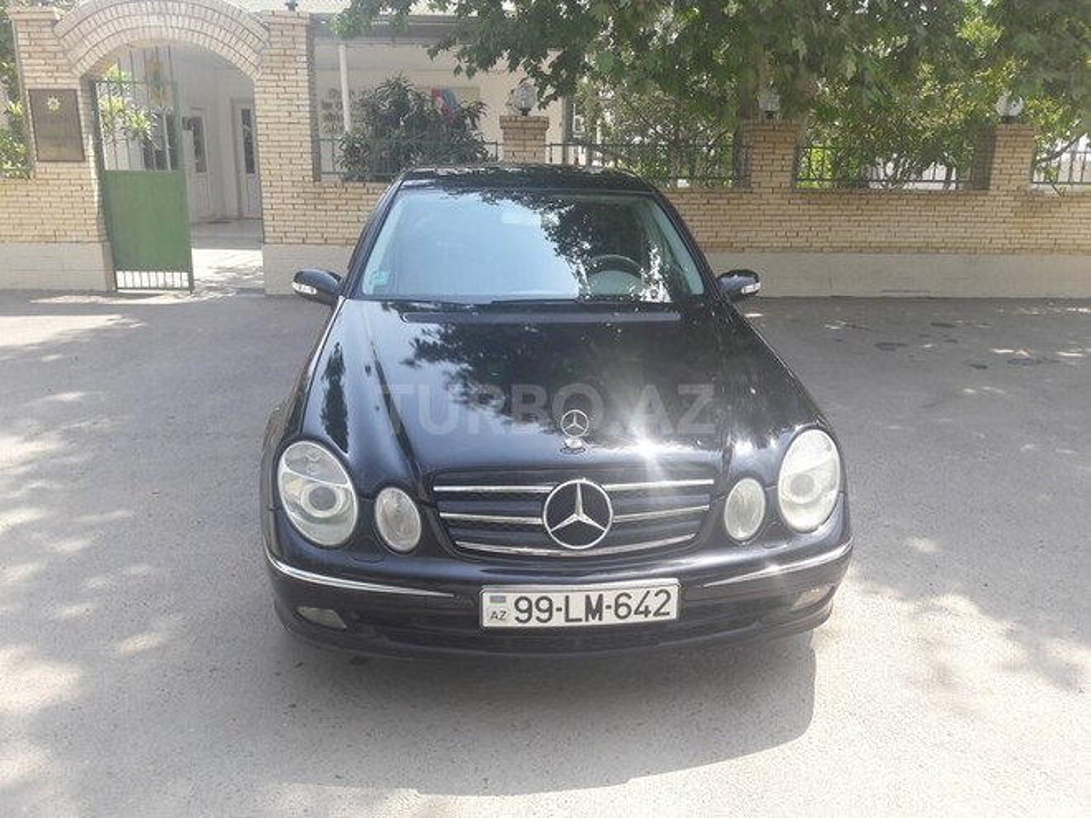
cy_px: 409
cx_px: 546
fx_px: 882
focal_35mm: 28
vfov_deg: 49.7
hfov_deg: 63.4
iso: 40
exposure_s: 1/510
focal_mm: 3.7
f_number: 1.9
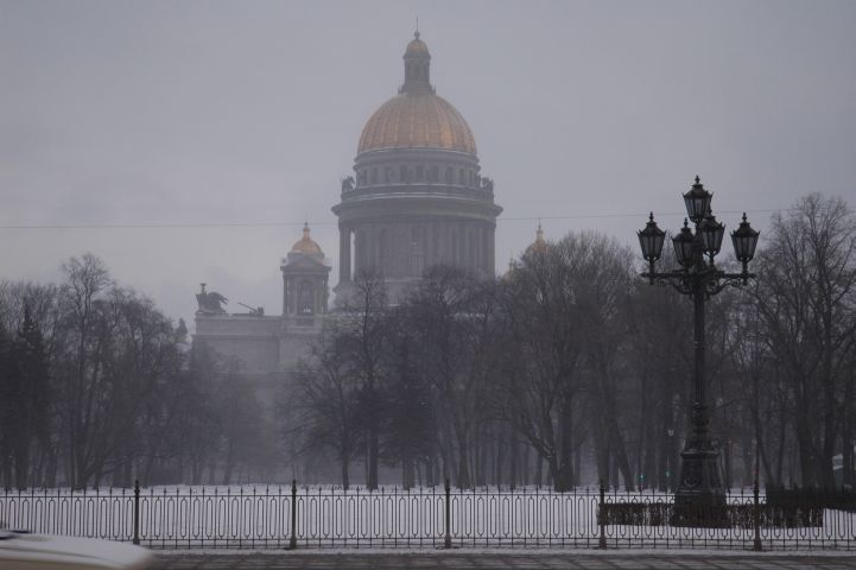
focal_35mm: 78
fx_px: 1854
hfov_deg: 26.0
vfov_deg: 17.5
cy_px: 285
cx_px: 428
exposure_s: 1/80
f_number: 4.5
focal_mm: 52
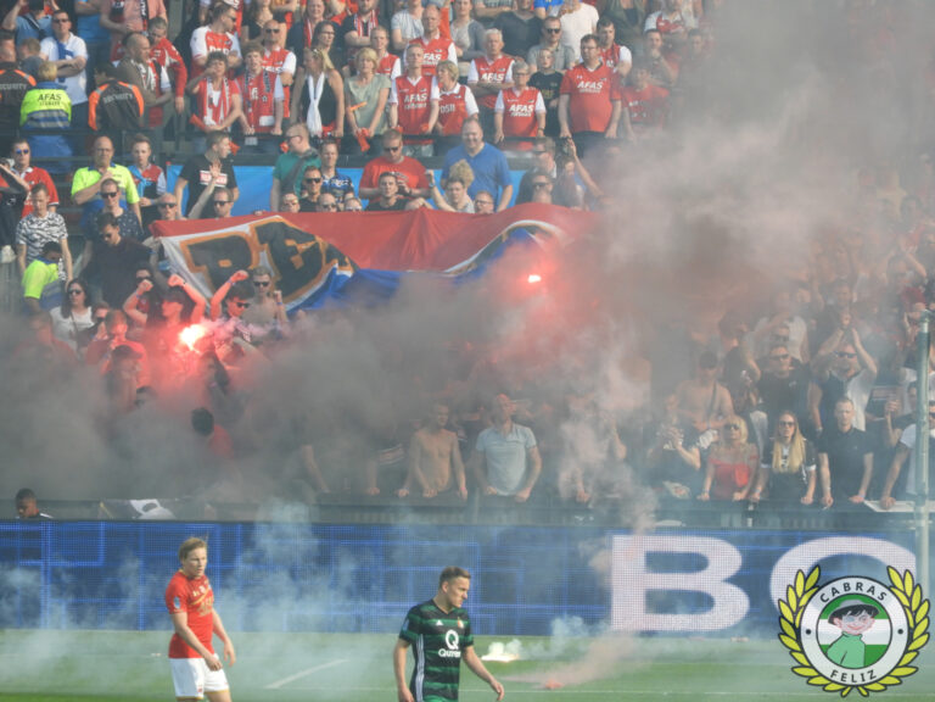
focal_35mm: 650
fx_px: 17557
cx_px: 468
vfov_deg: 2.3
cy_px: 351
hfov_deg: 3.1
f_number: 5.6
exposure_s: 1/250
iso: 160
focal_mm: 116.5
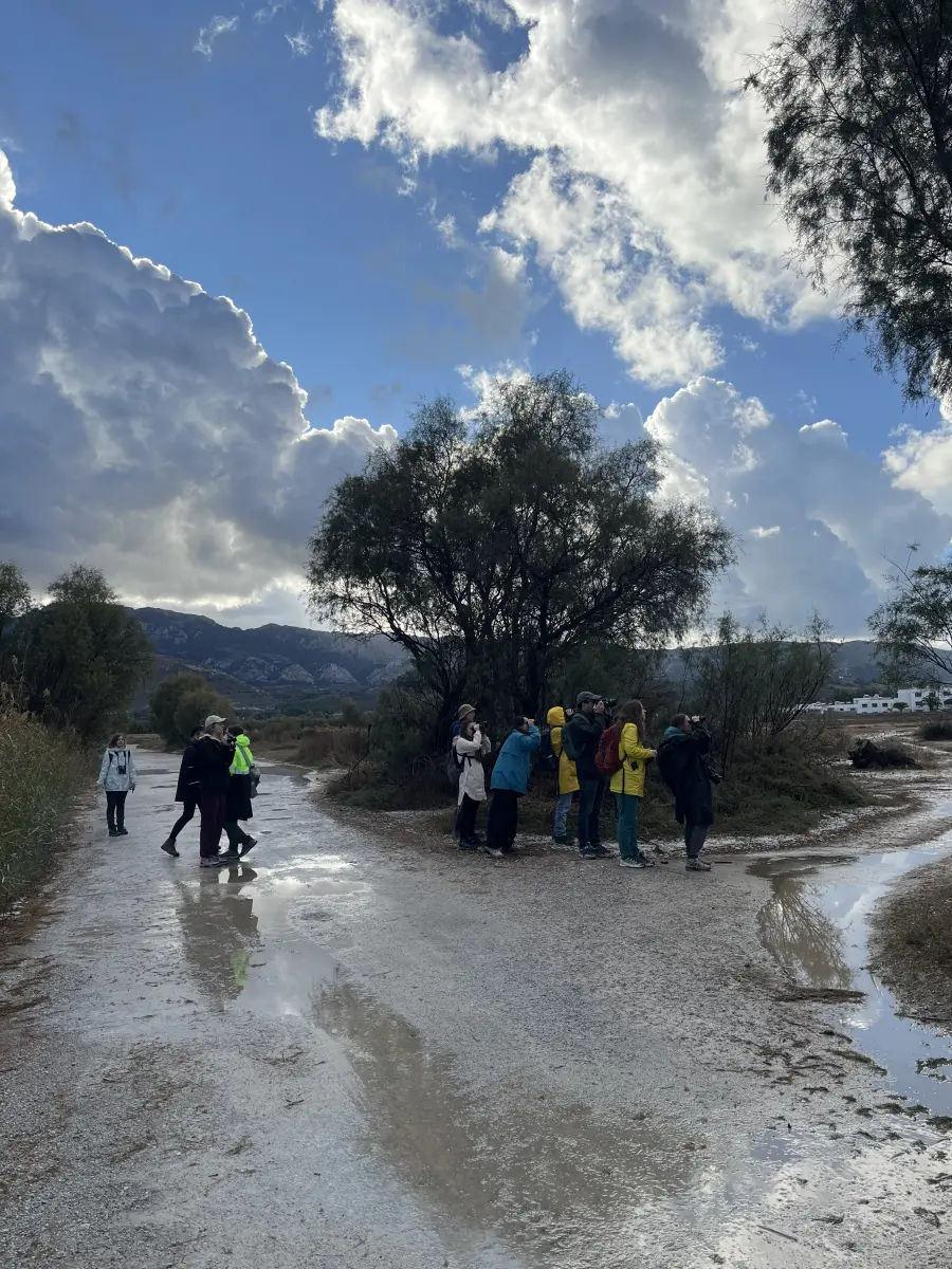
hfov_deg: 53.1
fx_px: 953
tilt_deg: +5.9
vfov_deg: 67.3
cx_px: 476
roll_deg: +0.5
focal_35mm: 26
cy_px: 634
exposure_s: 1/3521
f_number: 1.6
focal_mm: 5.1
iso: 50
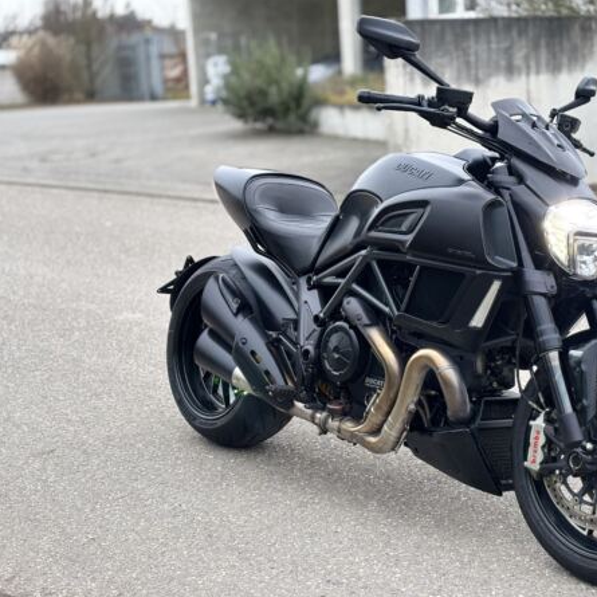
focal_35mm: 62
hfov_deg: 27.5
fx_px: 1210
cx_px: 401
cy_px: 299
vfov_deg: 27.7
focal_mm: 5.96
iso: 160
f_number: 1.6
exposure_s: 1/56
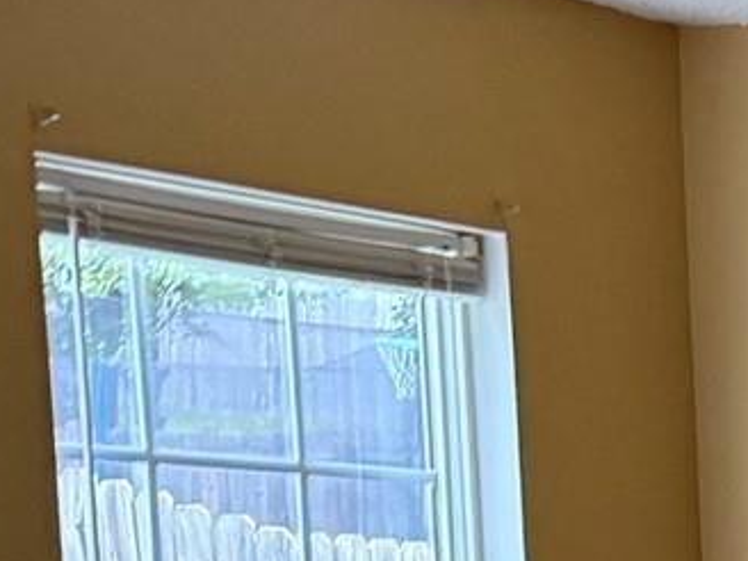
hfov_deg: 10.2
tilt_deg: -7.2
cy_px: 1026
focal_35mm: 150
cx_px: 2125
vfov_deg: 9.4
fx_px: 3241
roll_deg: -2.0
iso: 500
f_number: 1.78
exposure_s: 1/60
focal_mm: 6.76
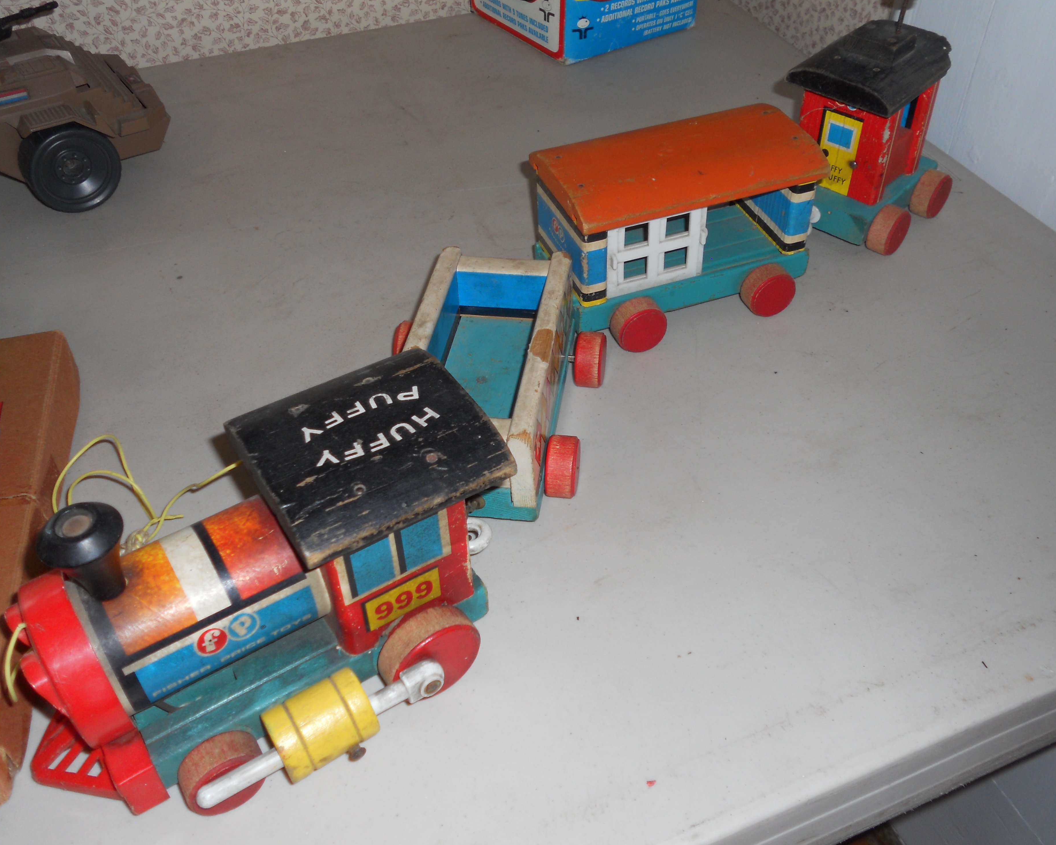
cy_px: 425
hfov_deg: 52.8
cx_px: 558
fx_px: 1063
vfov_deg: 43.4
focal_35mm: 34
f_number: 3.5
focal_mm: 5.8
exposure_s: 1/25
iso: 80
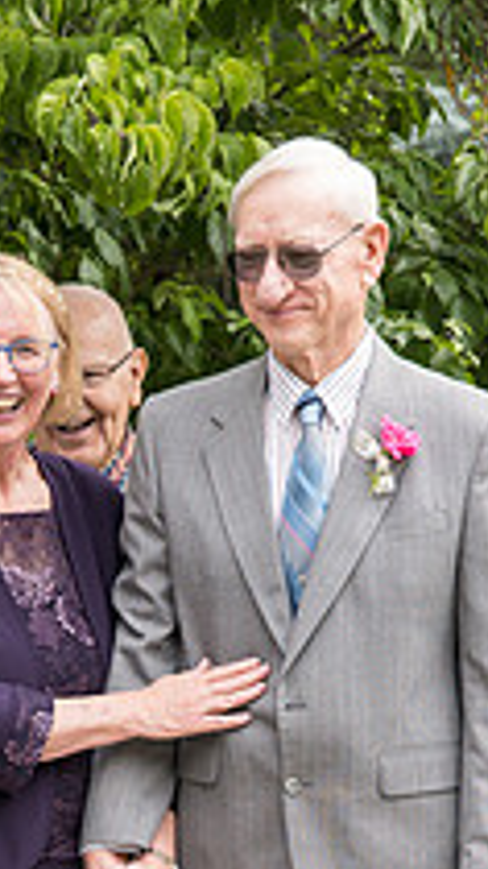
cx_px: 153
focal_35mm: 157
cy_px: 811
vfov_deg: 13.6
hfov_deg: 7.7
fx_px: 3615
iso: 400
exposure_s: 1/500
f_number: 5
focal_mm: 70
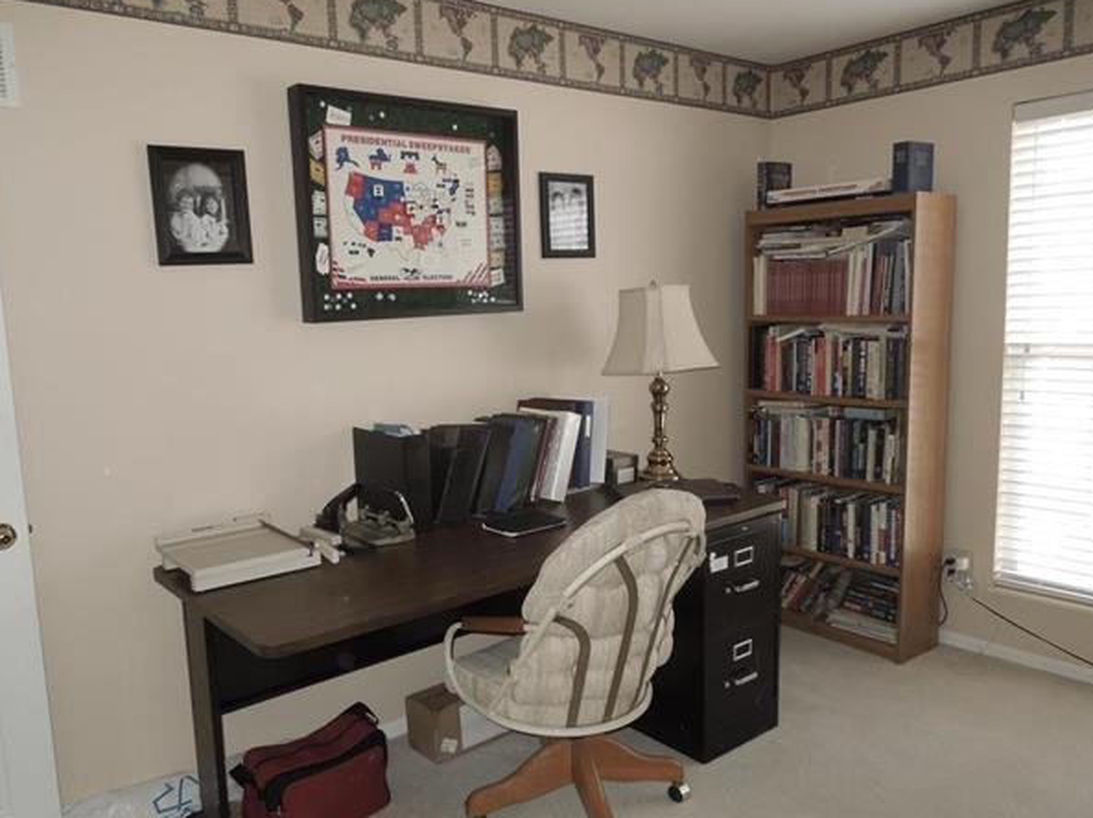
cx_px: 516
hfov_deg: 65.3
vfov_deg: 51.3
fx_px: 852
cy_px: 420
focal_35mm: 27
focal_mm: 4.5
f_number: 3.3
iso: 200
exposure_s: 1/30
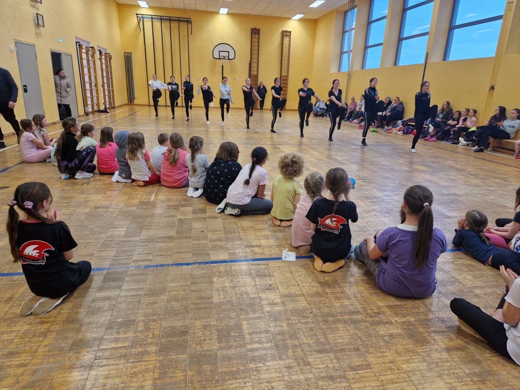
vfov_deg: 58.9
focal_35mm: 23
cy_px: 195
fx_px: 346
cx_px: 260
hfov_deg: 73.9
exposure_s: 1/180
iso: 200
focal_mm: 5.4
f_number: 1.8
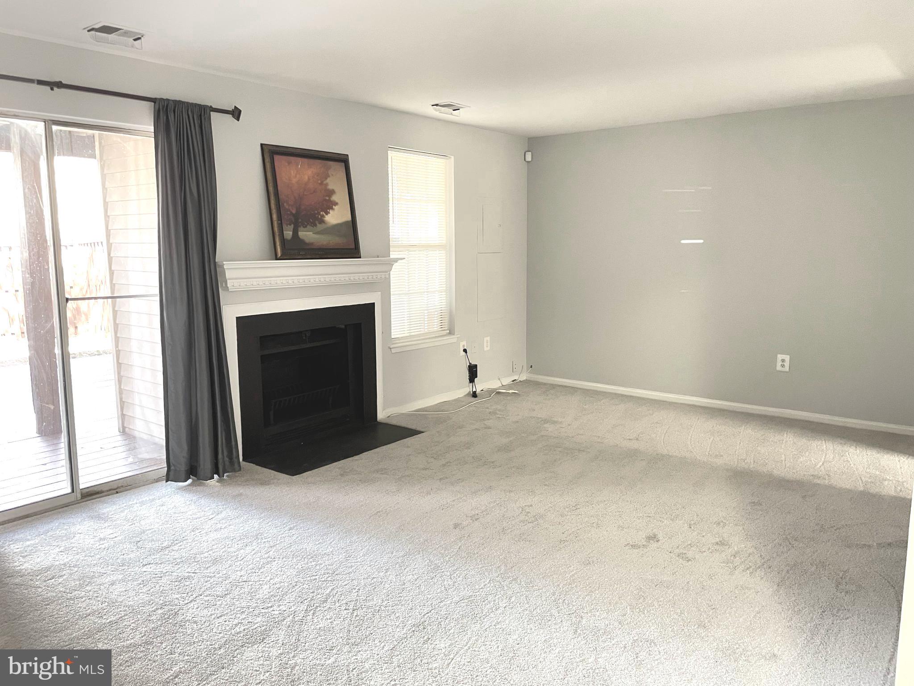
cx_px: 457
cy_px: 343
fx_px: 687
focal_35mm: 26
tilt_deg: -6.9
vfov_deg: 53.1
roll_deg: +0.5
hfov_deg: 67.3
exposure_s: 1/40
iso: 400
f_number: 1.6
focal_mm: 4.2
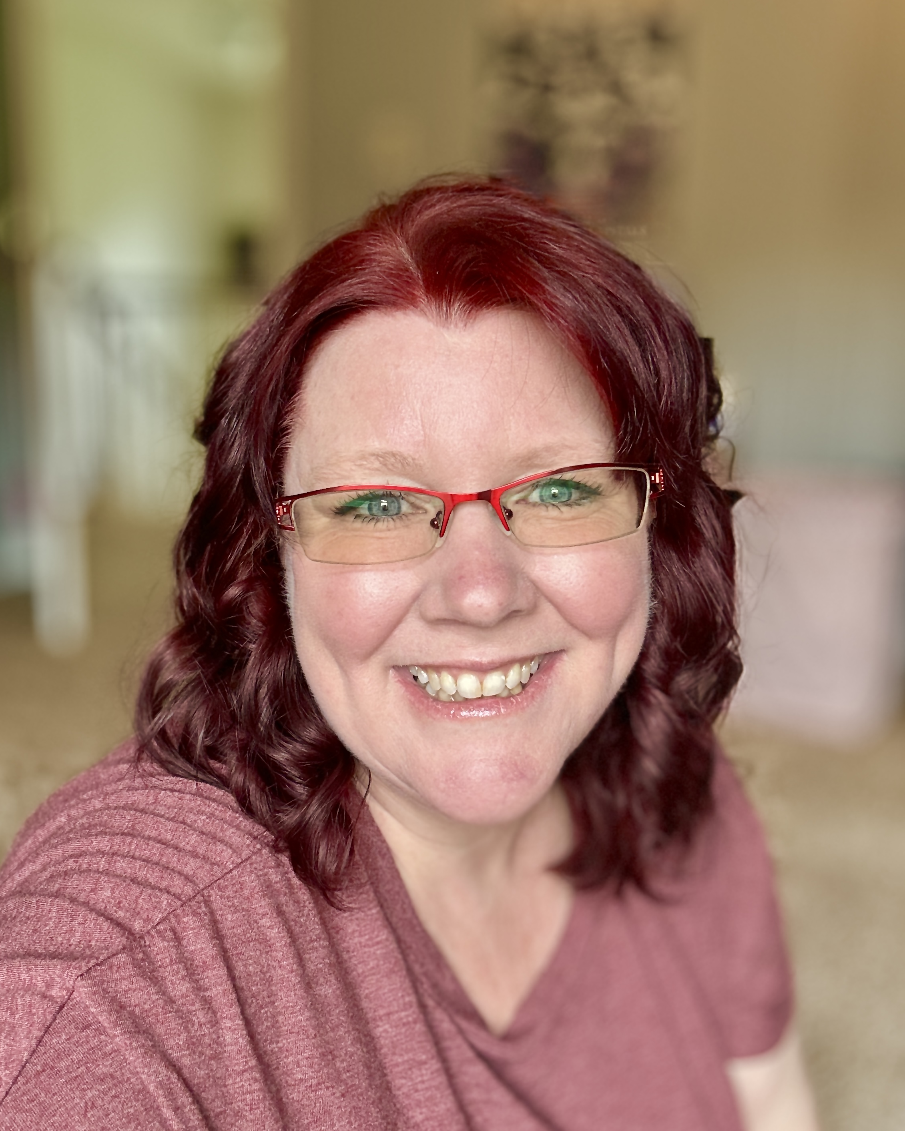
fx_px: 1071
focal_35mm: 32
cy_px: 551
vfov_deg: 55.7
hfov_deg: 45.8
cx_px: 448
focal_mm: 2.69
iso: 80
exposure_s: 1/66
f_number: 1.9
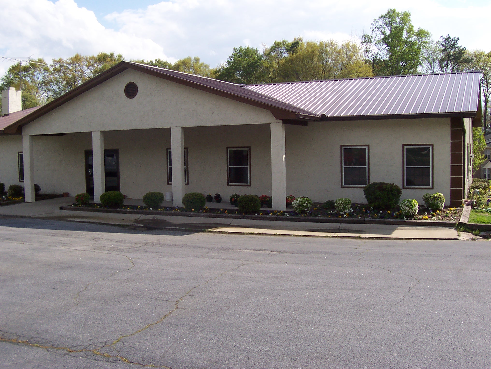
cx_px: 246
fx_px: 525
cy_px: 184
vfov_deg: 38.7
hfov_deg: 50.1
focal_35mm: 37
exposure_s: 1/500
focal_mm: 5.6
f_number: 5.6
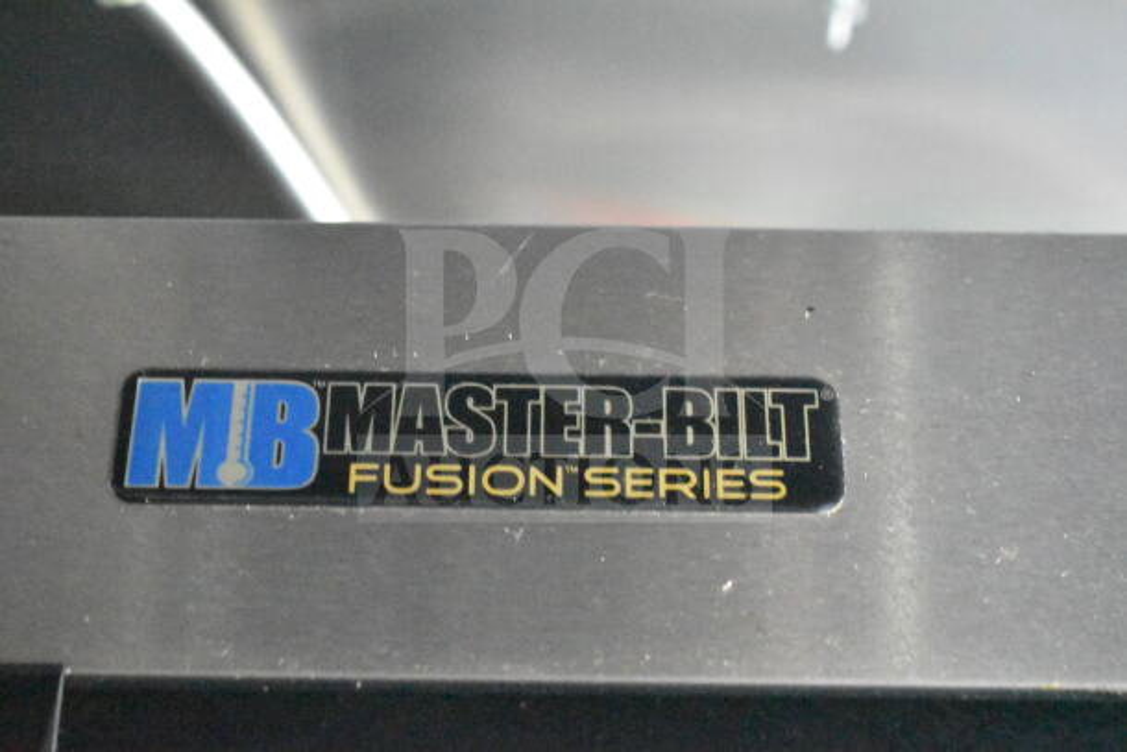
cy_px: 376
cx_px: 564
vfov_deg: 18.9
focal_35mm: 72
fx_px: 2254
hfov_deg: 28.1
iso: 25600
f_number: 5.3
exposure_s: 1/25
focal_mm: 48
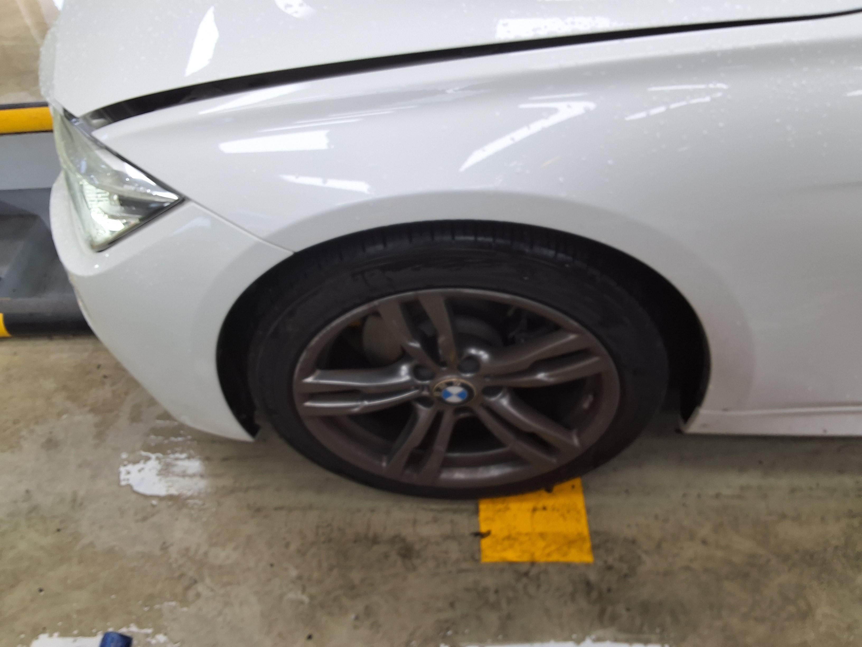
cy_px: 324
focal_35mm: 28
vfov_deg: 49.7
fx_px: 697
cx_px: 431
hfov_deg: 63.4
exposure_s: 1/60
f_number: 1.9
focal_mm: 2.91
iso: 40
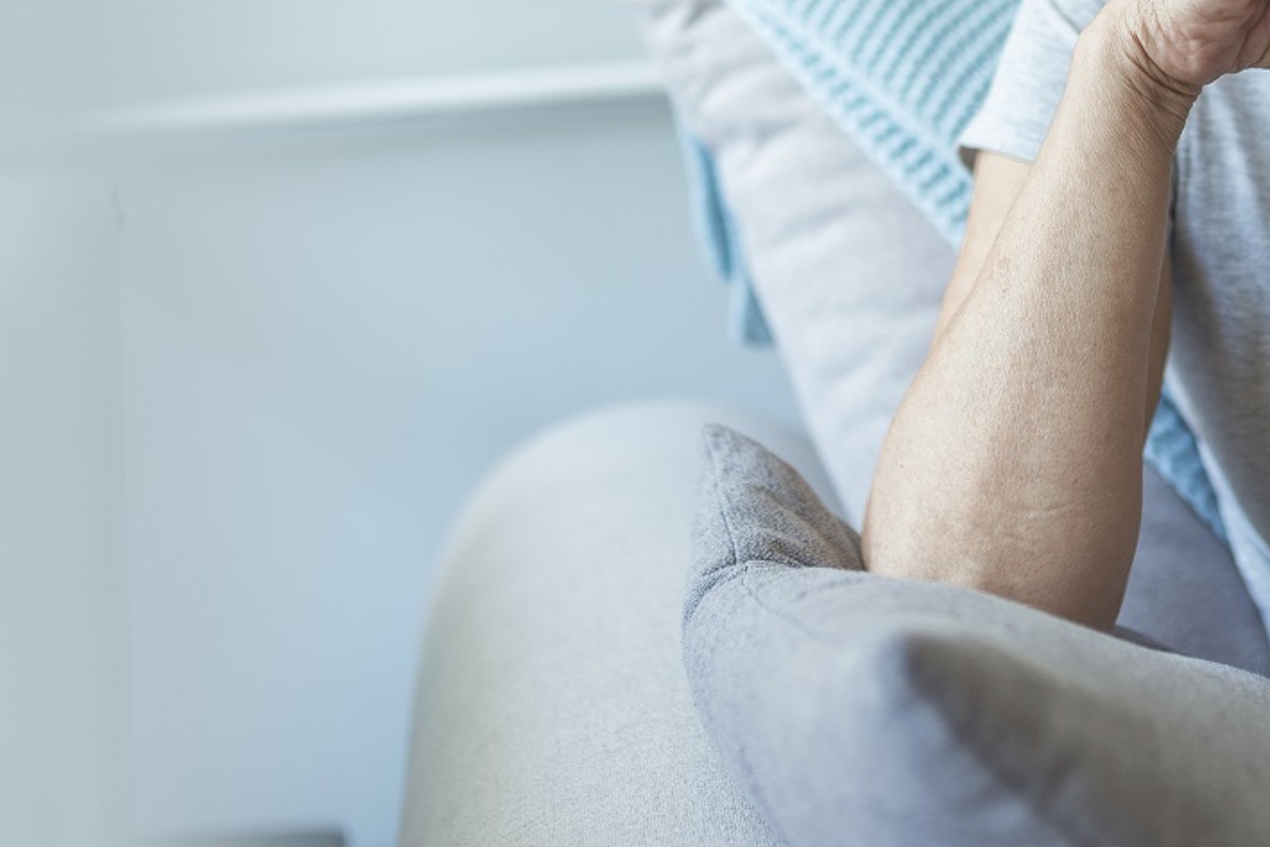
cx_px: 976
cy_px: 36
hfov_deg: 25.3
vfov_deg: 17.0
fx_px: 2787
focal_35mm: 79
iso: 125
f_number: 1.8
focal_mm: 35
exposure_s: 1/200
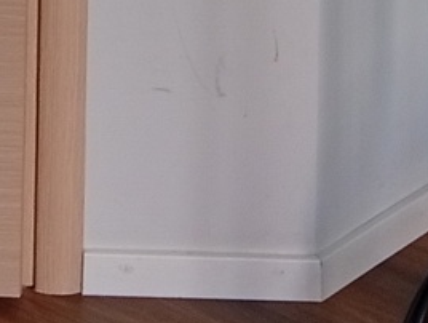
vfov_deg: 6.8
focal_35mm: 186
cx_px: -2
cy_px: -814
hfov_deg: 10.5
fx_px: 2304
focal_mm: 3.96
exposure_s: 1/33.3
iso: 264
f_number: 1.8
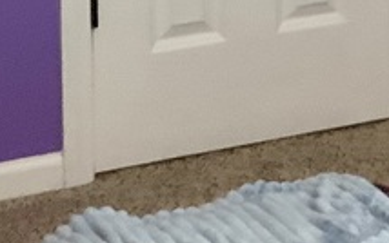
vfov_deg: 6.0
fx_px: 2196
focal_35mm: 207
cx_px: 536
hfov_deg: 9.9
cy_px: -374
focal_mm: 3
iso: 200
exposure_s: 1/40
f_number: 1.8
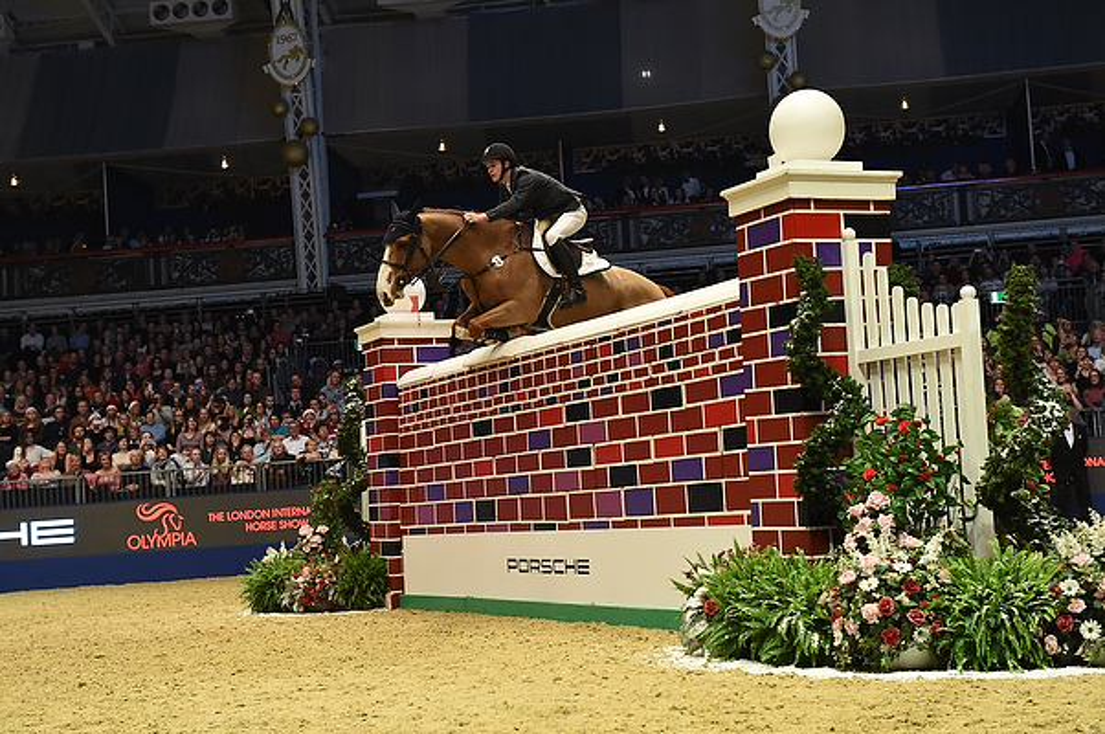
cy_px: 367
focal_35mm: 60
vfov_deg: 22.6
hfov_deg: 33.4
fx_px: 1840
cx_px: 552
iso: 6400
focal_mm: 60
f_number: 5
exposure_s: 1/800
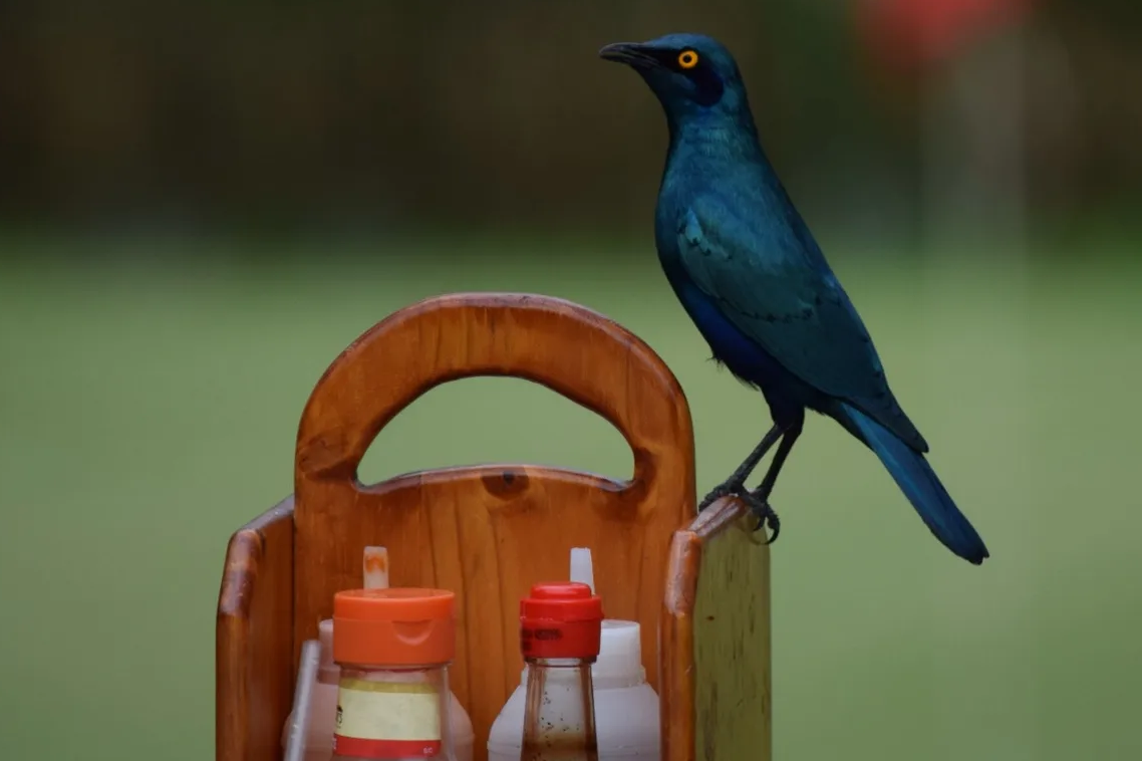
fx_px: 20073
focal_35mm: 633
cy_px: 252
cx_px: 692
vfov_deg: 2.2
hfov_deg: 3.3
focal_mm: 300
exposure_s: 1/1600
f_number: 5.6
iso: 400
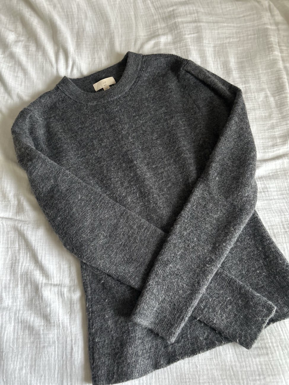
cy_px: 192
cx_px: 144
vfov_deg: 67.3
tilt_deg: -71.1
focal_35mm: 26
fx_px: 289
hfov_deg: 53.1
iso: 400
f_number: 1.5
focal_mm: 5.7
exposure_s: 1/33
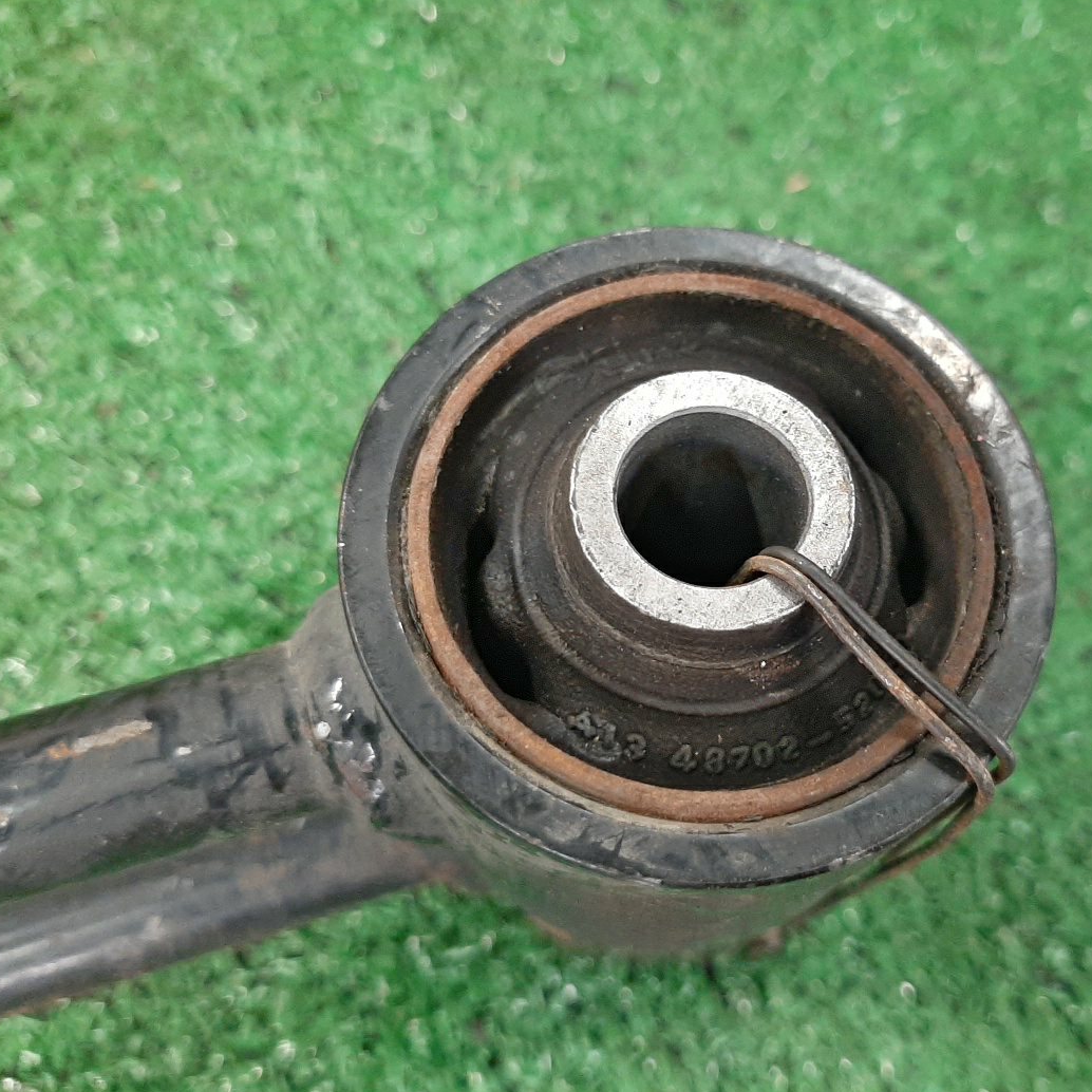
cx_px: 701
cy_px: 535
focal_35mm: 32
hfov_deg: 50.4
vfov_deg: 51.1
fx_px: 1142
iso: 296
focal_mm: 3.93
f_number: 1.7
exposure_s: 1/25
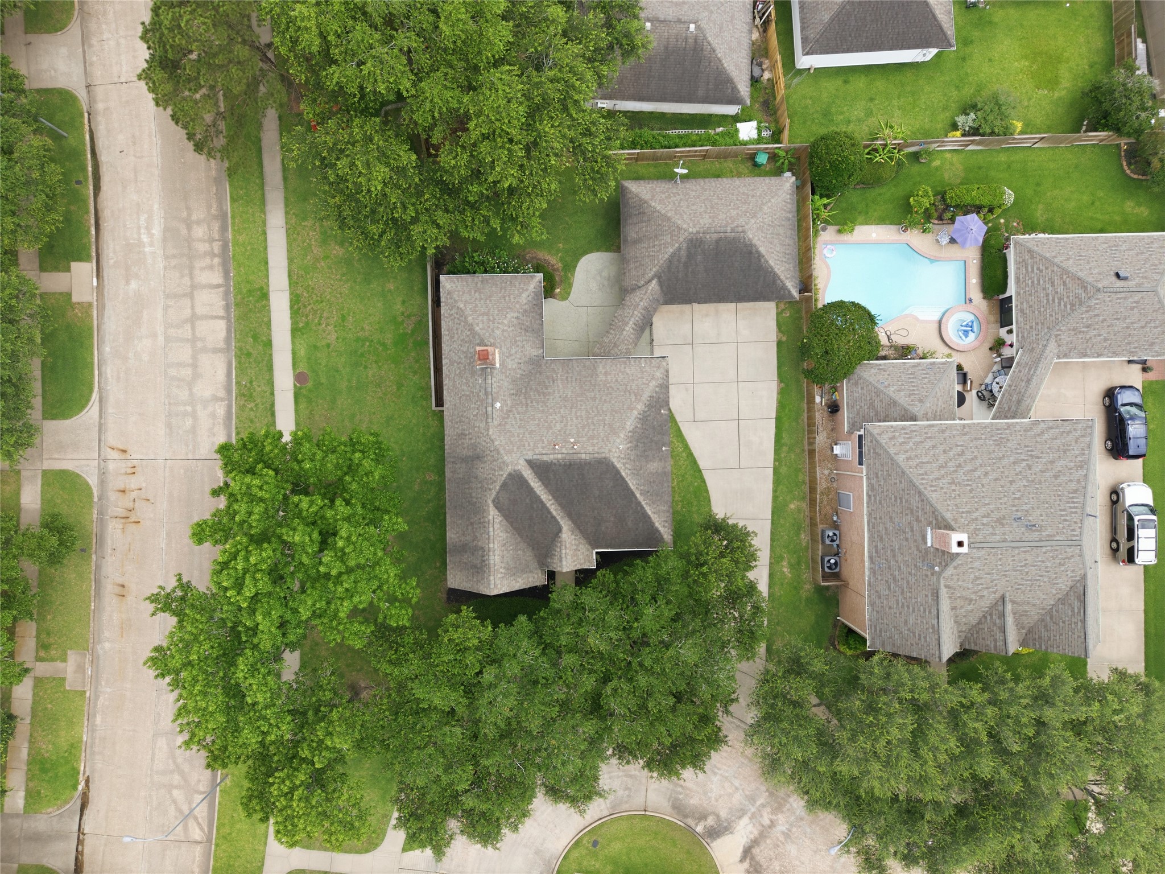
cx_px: 582
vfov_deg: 56.8
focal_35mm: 24
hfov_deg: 71.6
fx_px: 808
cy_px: 437
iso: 100
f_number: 1.8
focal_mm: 8.7
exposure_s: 1/1000
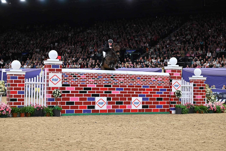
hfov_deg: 28.8
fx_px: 439
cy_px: 76
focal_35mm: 70
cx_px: 113
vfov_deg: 19.5
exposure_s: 1/640
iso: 5000
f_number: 3.5
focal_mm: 70
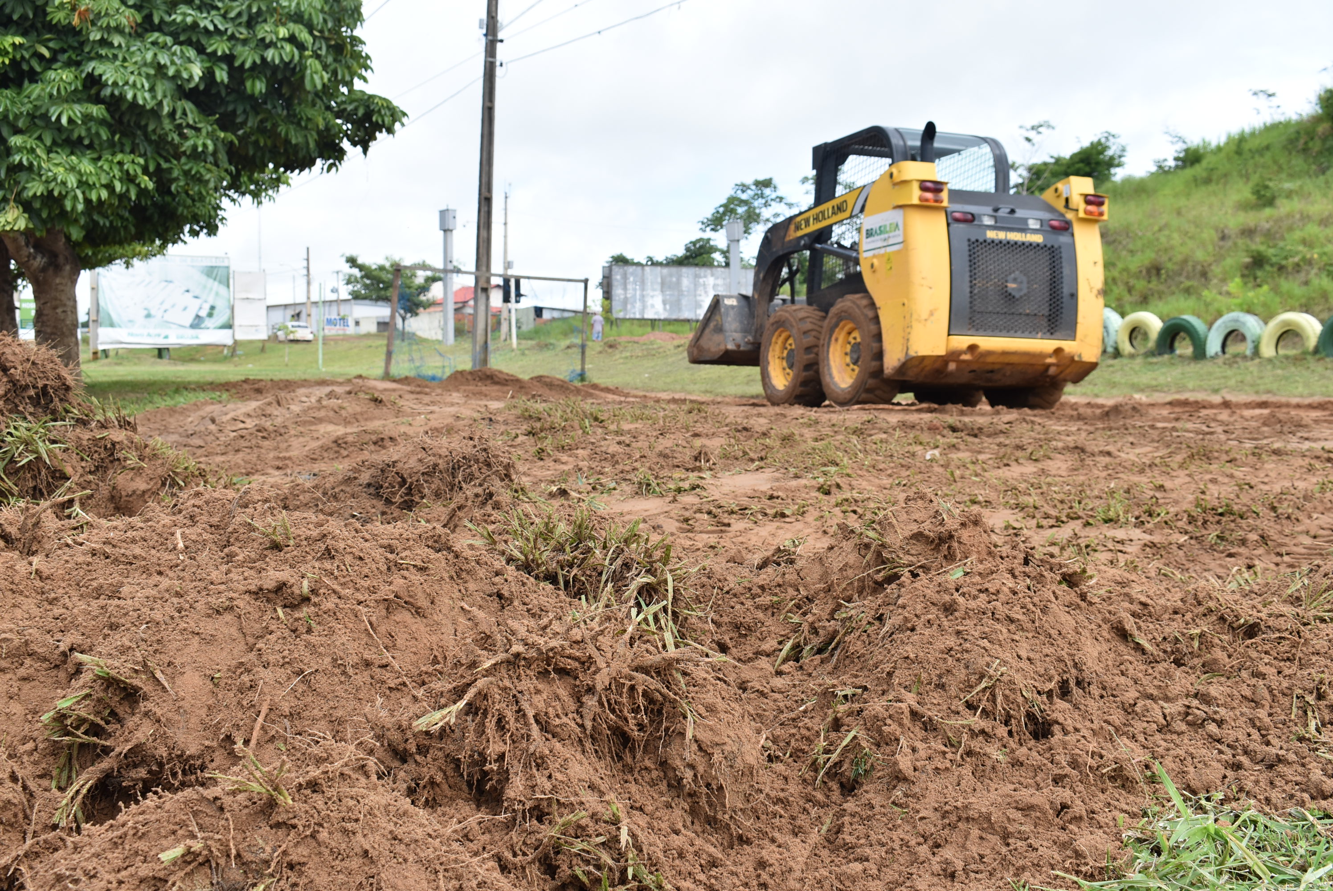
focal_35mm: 40
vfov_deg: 33.1
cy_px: 446
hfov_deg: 47.9
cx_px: 666
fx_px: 1501
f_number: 8
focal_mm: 27
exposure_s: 1/250
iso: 200
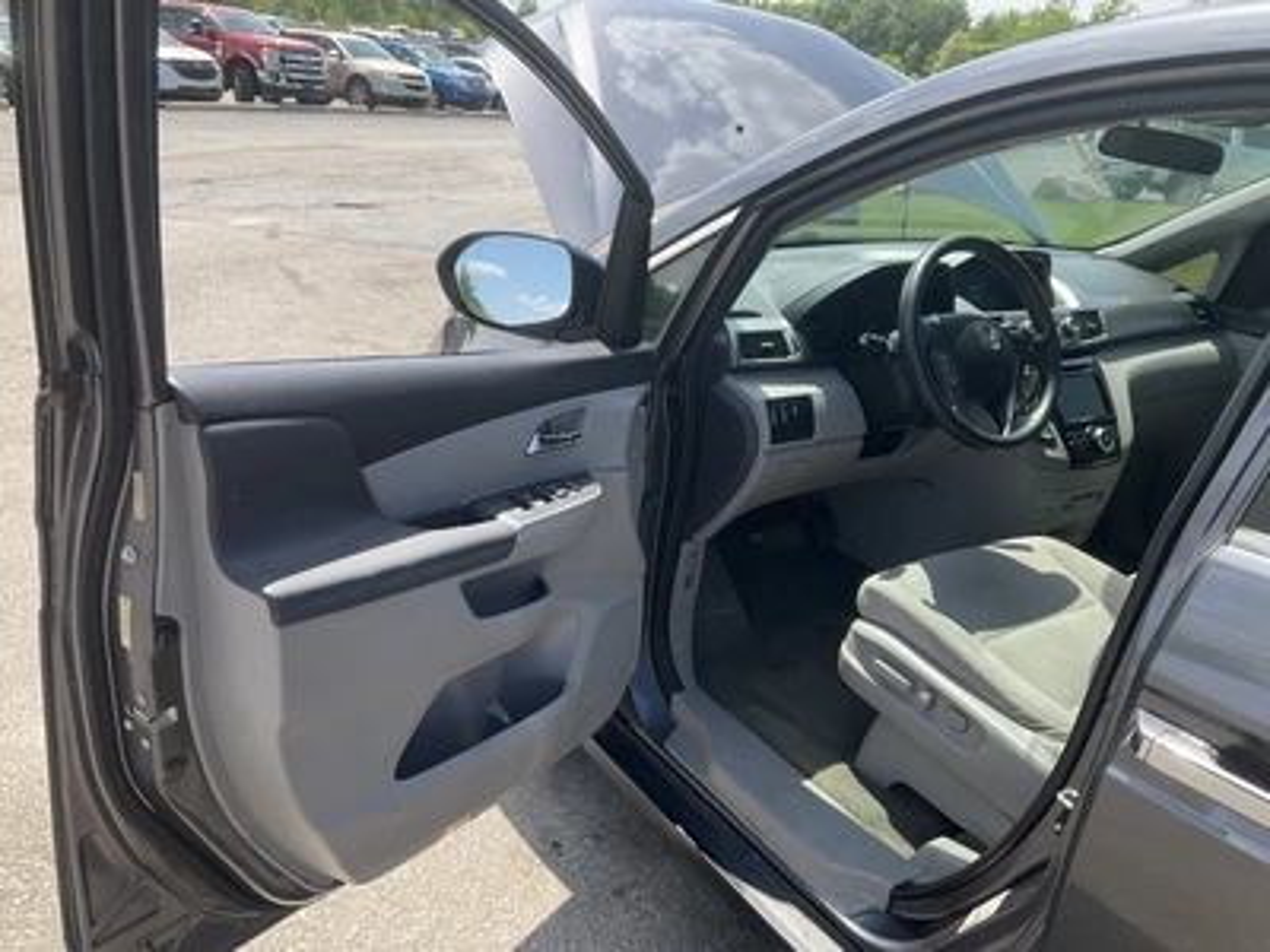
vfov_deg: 48.2
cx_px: 635
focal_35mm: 29
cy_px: 476
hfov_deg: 61.7
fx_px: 1064
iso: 25
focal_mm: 3
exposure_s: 1/719
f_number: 1.8
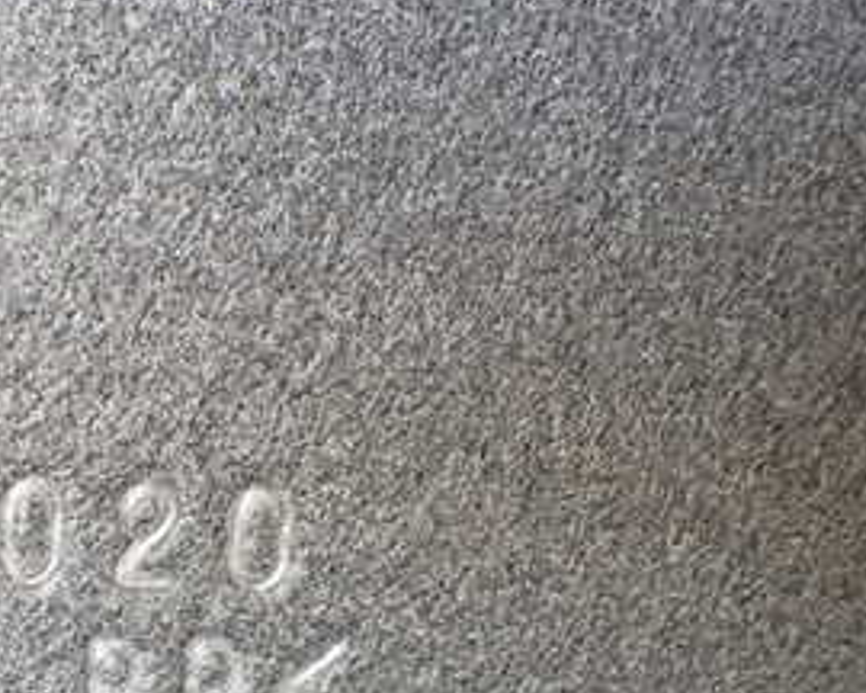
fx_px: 1666
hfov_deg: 26.9
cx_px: -67
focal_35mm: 65
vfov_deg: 22.9
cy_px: 626
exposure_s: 1/50
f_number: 2.3
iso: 800
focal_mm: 5.4
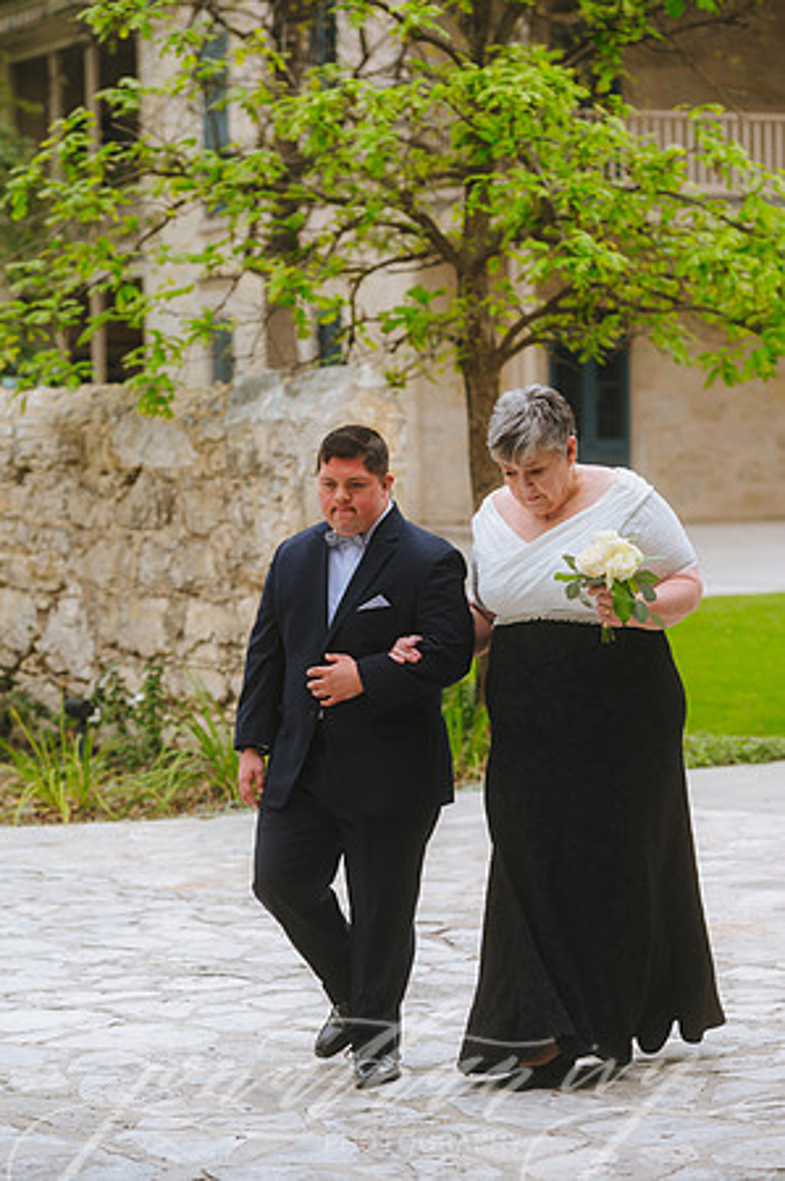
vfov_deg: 18.6
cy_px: 590
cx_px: 392
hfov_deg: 12.4
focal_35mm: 110
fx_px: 3606
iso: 400
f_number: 2.8
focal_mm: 110
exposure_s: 1/1250
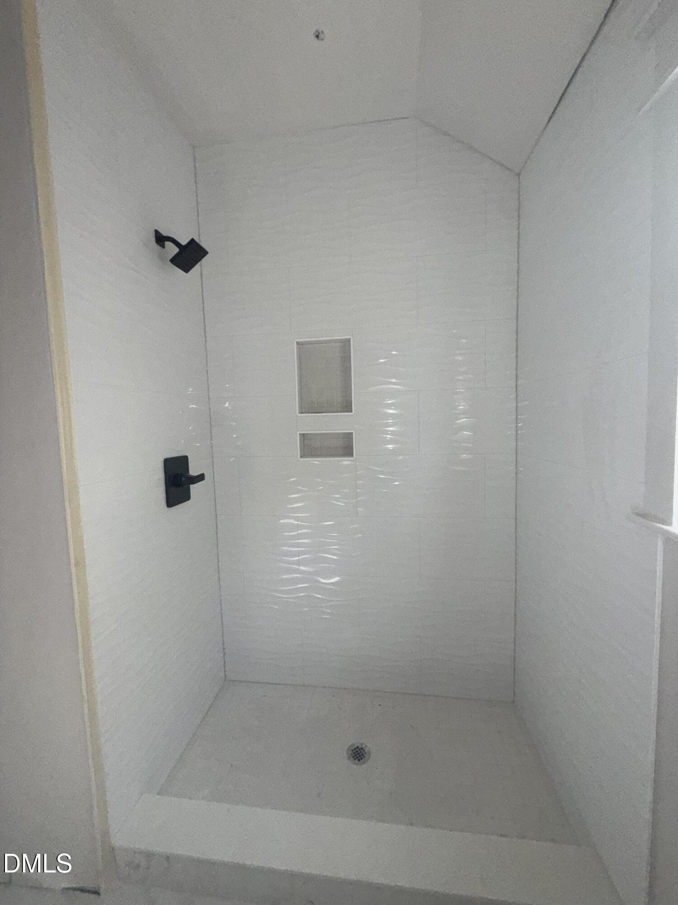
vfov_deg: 102.1
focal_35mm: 14
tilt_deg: -3.7
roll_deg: +0.5
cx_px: 339
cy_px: 452
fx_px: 366
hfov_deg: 85.7
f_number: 2.2
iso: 200
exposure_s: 1/121
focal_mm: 2.22
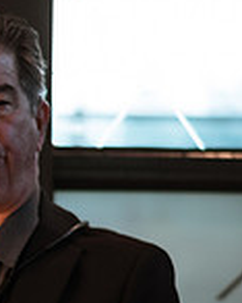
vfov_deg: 11.4
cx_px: -66
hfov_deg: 9.1
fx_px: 1503
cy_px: 270
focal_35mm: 168
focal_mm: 58
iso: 2500
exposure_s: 1/400
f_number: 1.4
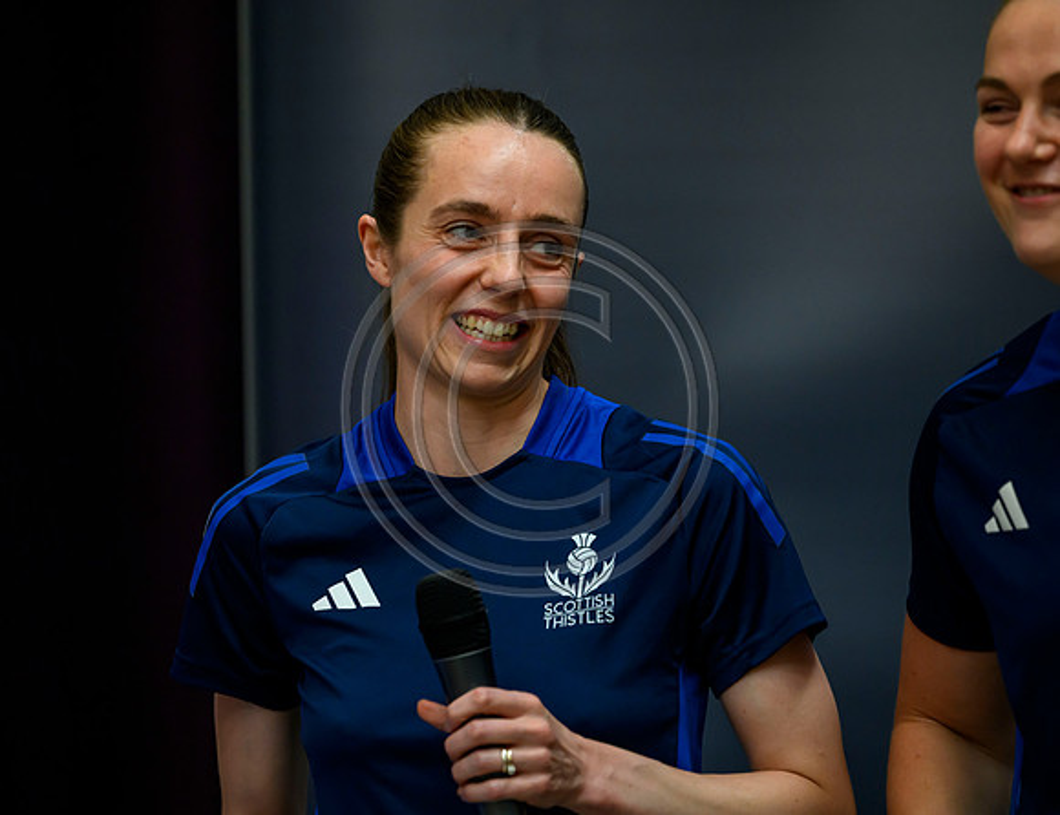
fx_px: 6287
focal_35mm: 203
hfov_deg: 9.6
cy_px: 408
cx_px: 448
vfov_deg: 7.4
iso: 4000
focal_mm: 185
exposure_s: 1/400
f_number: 3.5
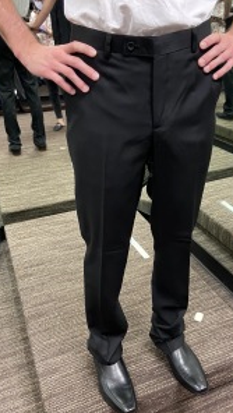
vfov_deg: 56.6
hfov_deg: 33.7
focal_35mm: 35
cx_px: 133
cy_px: 209
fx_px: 384
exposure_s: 1/60
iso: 400
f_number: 1.8
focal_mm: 4.25
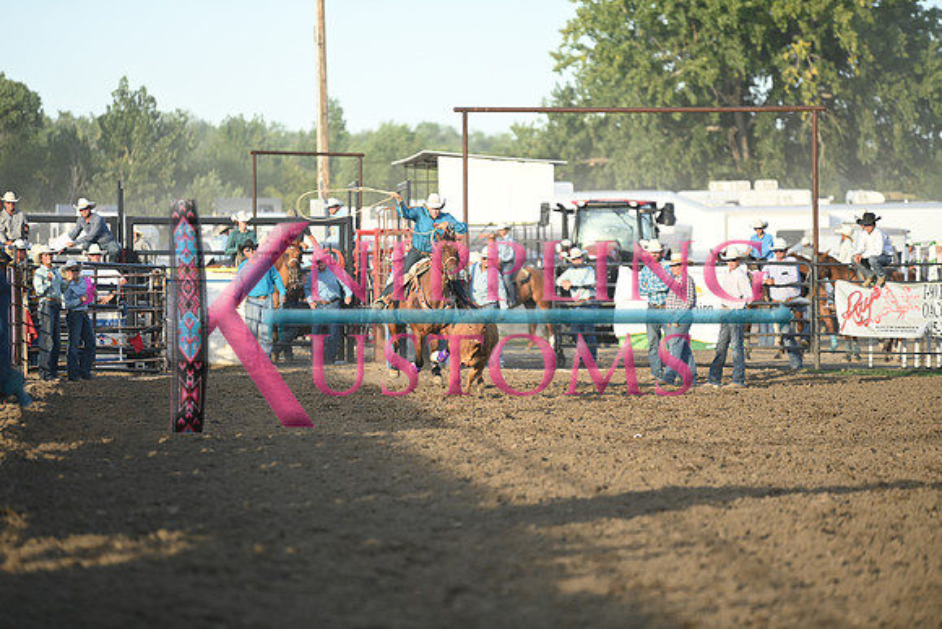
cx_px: 471
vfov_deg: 6.9
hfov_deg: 10.3
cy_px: 314
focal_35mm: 200
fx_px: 5234
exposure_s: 1/500
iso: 200
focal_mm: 200
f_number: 2.8
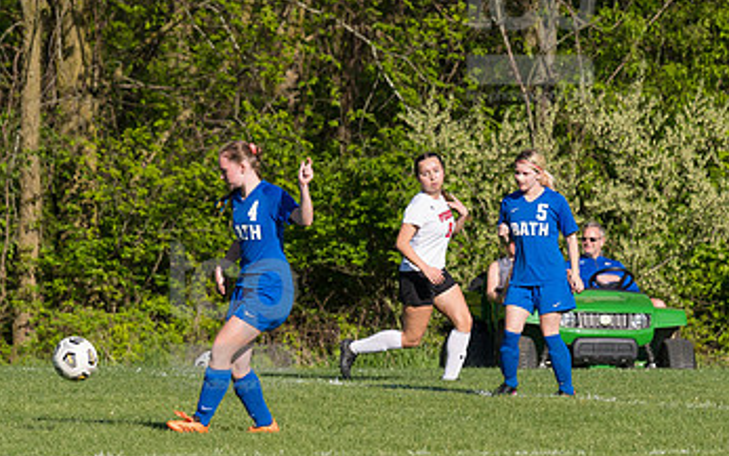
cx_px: 233
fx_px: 10154
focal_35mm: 511
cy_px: 317
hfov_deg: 4.1
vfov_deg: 2.6
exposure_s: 1/1600
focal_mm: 200
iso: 250
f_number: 5.6
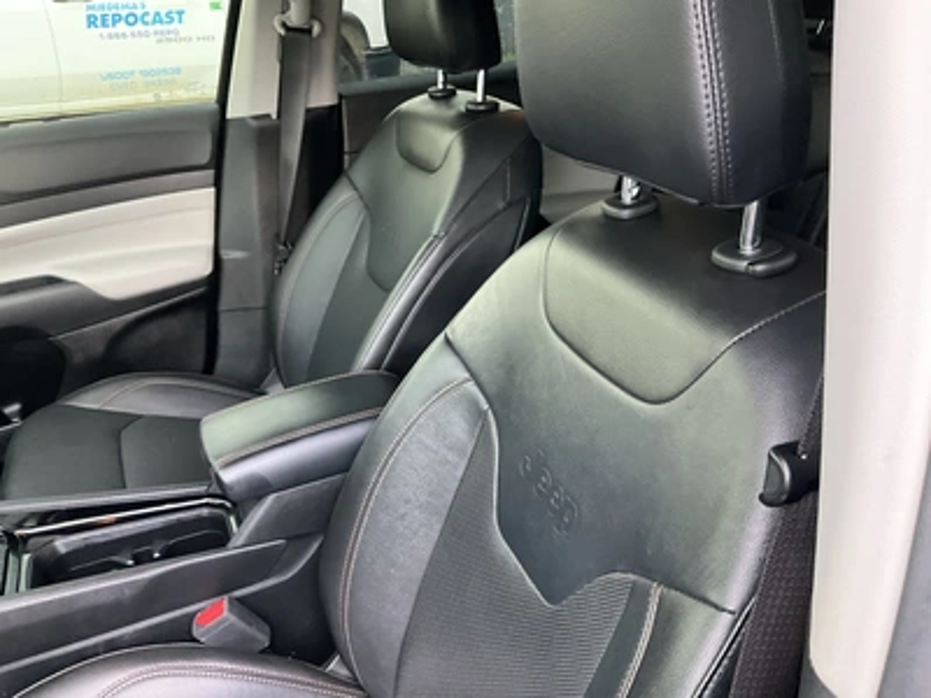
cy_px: 349
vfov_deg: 48.2
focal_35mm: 29
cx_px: 466
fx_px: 780
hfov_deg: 61.7
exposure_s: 1/49
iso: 320
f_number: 1.8
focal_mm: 3
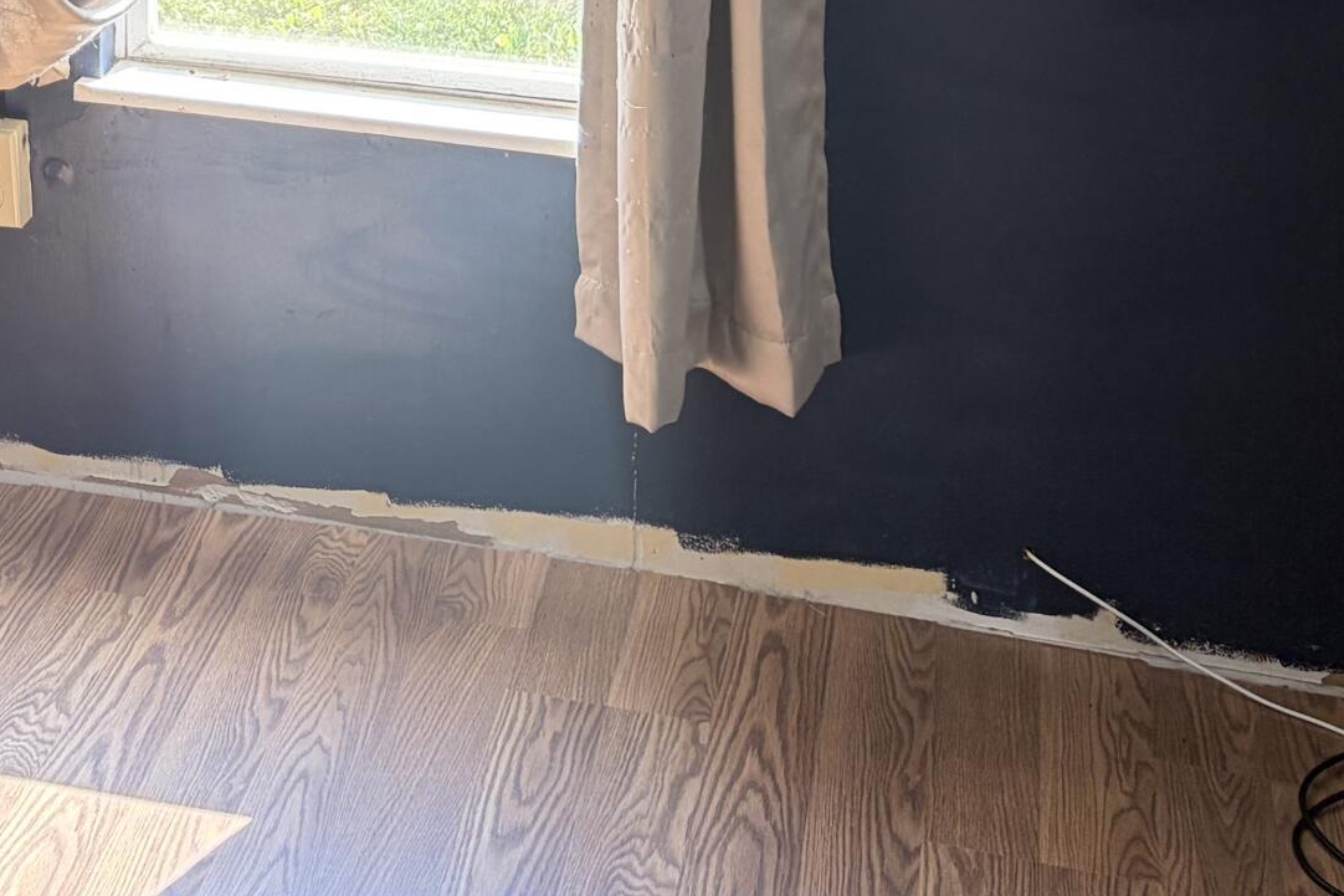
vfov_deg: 16.7
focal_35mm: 75
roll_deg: +2.4
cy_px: -409
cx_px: 30
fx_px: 2799
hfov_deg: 25.8
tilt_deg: -8.0
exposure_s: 1/122
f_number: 1.6
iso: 80
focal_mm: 5.96
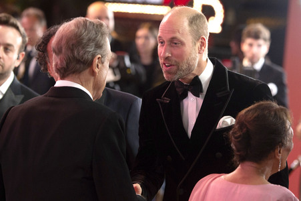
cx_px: 173
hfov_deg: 7.8
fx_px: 2212
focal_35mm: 265
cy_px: 96
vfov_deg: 5.2
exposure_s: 1/250
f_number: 5.3
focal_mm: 185
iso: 1600
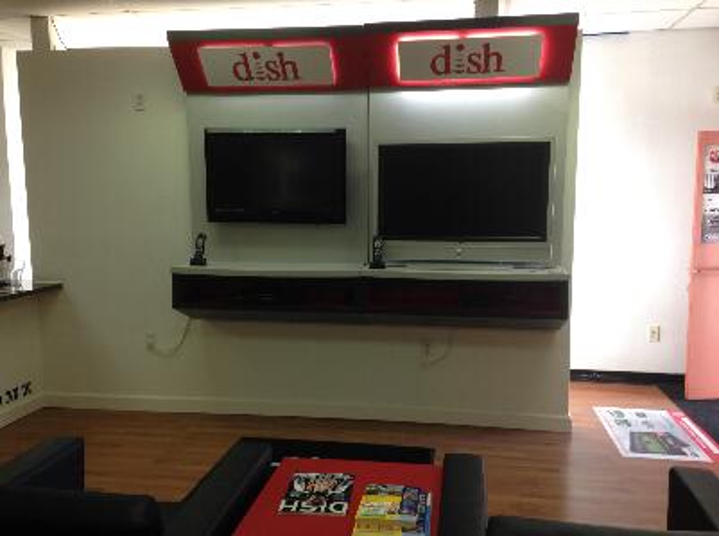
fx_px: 684
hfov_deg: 55.5
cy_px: 268
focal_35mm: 33
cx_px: 360
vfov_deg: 42.8
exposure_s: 1/20
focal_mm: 4.12
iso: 64
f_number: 2.4
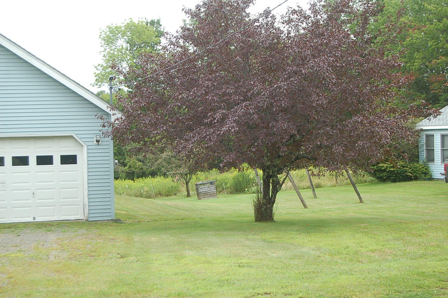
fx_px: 839
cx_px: 224
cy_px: 149
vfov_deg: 20.1
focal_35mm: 68
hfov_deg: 29.9
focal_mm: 45
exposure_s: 1/160
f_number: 6.3
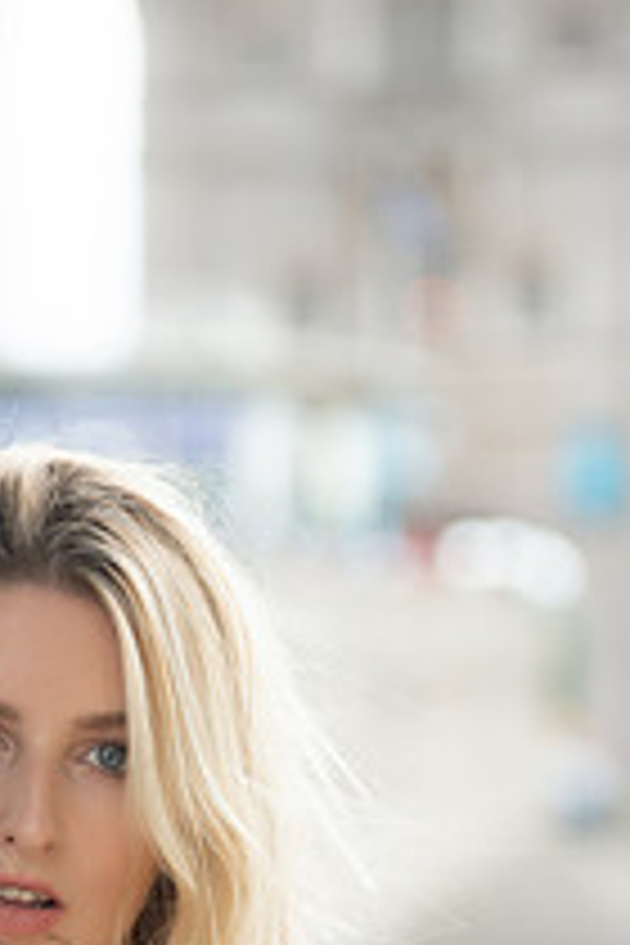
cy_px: 968
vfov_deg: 9.5
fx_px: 5617
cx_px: 81
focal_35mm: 214
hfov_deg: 6.4
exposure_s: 1/500
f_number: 2.8
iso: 320
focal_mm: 100
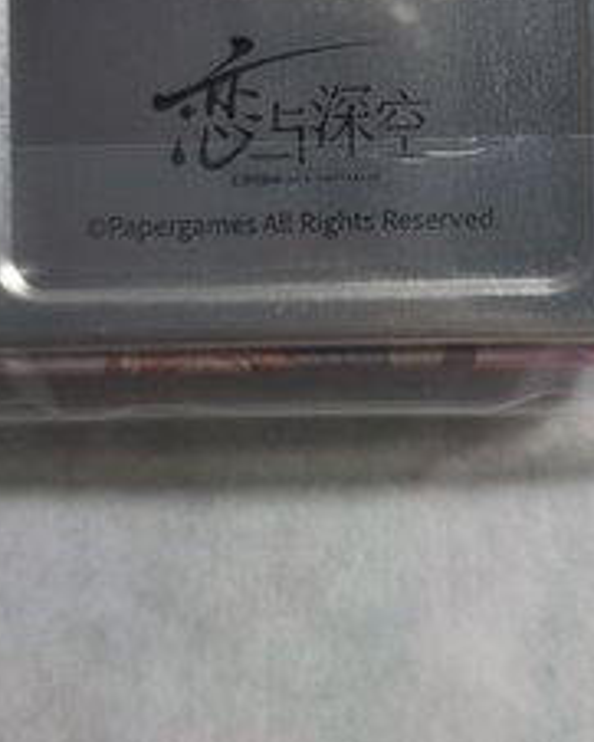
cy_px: 169
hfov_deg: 28.6
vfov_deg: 34.5
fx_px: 1164
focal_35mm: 53
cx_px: 341
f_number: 1.7
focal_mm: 6.3
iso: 200
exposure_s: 1/120
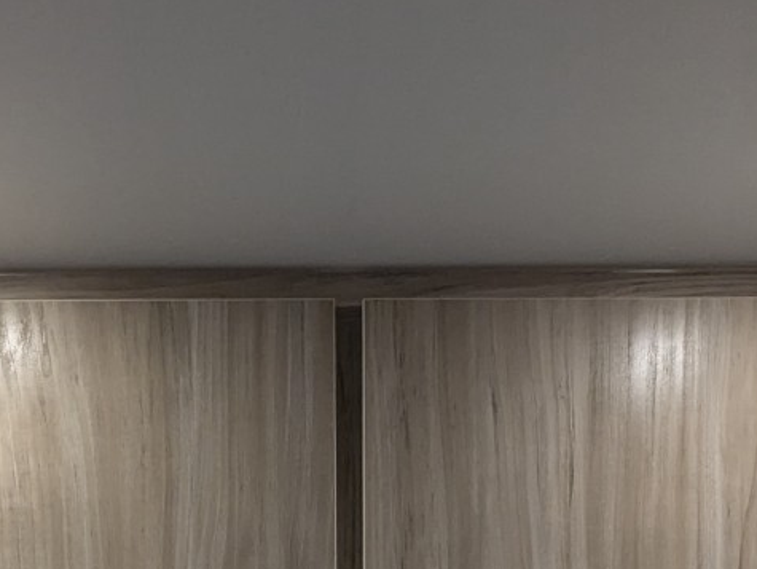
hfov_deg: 40.1
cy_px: 676
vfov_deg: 27.4
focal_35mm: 47
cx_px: 280
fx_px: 1029
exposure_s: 1/148
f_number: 2.2
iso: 131
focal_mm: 2.35
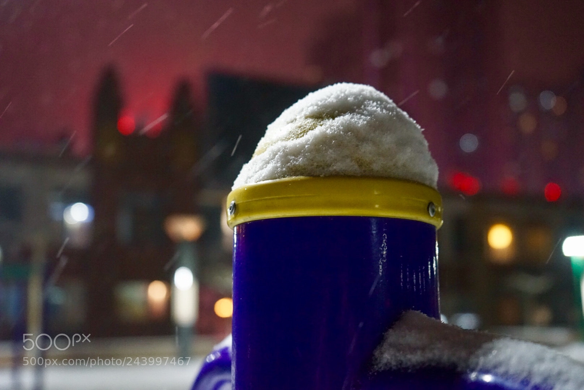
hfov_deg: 50.7
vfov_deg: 35.1
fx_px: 617
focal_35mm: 38
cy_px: 195
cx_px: 292
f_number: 4
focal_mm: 38
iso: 6400
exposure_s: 1/60
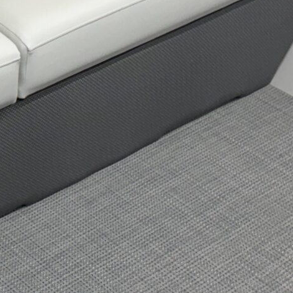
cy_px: 53
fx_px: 1101
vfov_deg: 15.0
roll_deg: -0.5
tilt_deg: -31.6
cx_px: -63
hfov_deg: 14.6
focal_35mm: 115
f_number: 1.78
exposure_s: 1/120
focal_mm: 6.76
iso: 160
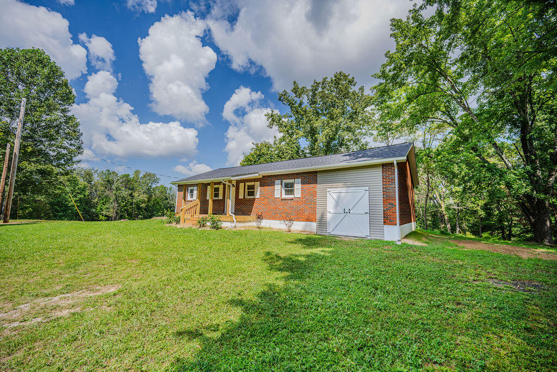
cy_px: 186
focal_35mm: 14
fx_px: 217
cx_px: 278
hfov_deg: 104.2
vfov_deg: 81.2
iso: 500
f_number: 4
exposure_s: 1/3200
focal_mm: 14
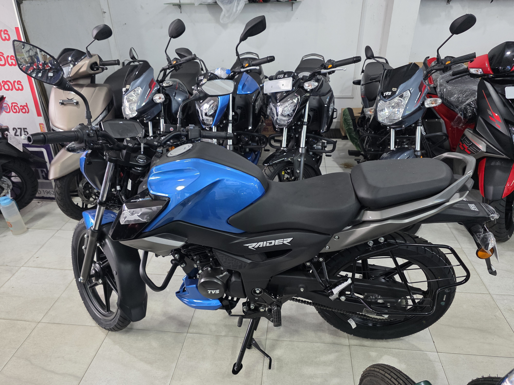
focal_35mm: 23
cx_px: 257
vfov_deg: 58.9
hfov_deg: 73.9
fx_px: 342
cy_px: 192
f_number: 1.7
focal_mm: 6.3
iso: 320
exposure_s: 1/100
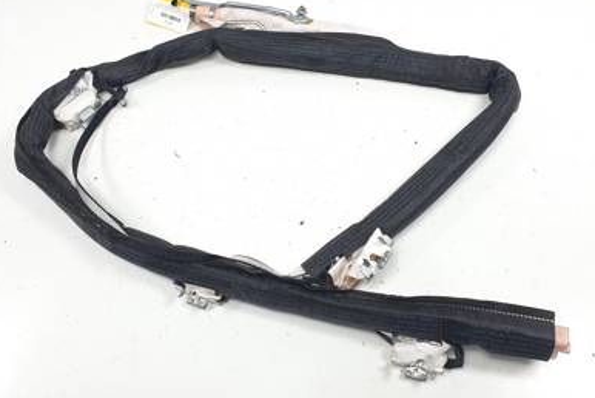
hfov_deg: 65.4
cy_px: 188
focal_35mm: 28
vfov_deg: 46.5
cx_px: 301
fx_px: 463
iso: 50
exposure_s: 1/203
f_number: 2.4
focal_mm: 4.3
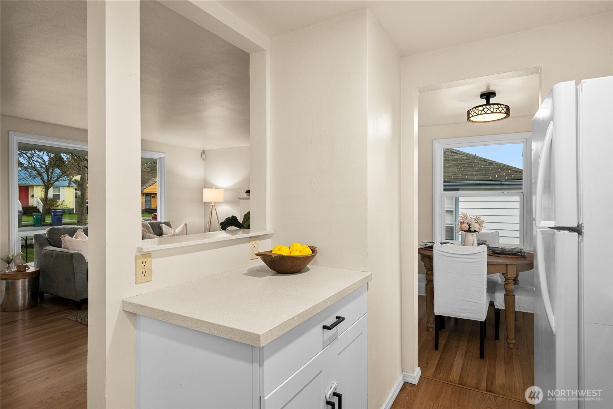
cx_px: 306
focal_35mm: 19
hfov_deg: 86.9
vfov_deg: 64.5
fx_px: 323
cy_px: 204
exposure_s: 1/30
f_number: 6.7
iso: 320
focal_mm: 19
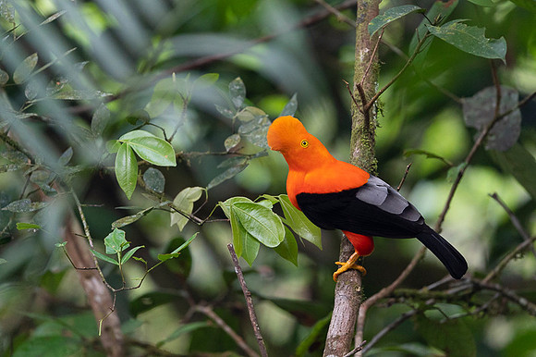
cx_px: 286
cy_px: 167
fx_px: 7933
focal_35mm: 533
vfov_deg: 2.6
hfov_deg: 3.9
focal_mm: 500
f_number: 4
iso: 2500
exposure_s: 1/80
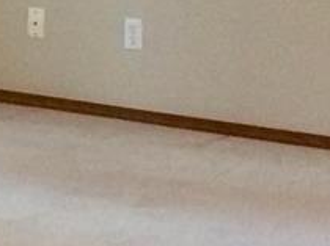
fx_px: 2104
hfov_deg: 8.7
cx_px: -173
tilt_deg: -3.0
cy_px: -191
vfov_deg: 6.6
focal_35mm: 221
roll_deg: -2.4
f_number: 2.2
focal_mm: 4.15
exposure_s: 1/30
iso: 200
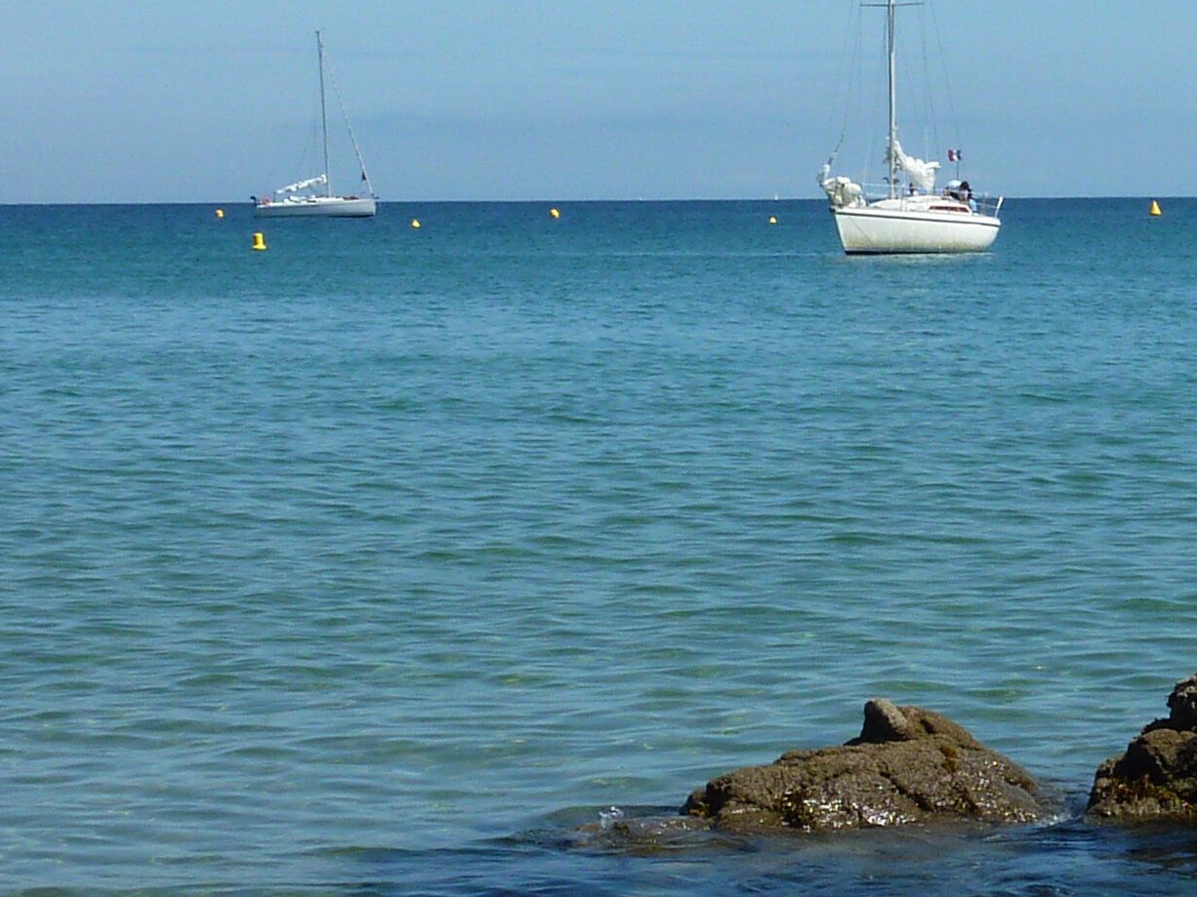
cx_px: 1053
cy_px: 517
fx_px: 4322
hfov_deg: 15.6
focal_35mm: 125
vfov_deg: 11.9
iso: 80
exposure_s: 1/400
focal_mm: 6.9
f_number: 5.6
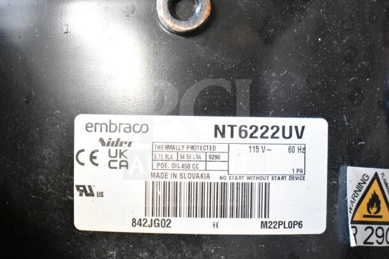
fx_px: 681
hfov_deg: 31.9
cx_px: 194
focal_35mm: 63
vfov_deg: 21.6
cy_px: 130
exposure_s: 1/60
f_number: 5
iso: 8000
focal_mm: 42
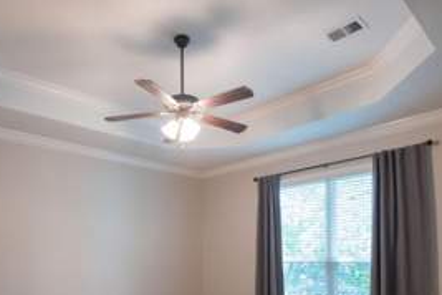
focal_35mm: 27
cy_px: 252
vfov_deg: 44.6
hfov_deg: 67.0
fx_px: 331
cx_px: 187
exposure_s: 1/20
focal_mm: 10
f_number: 5
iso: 1250
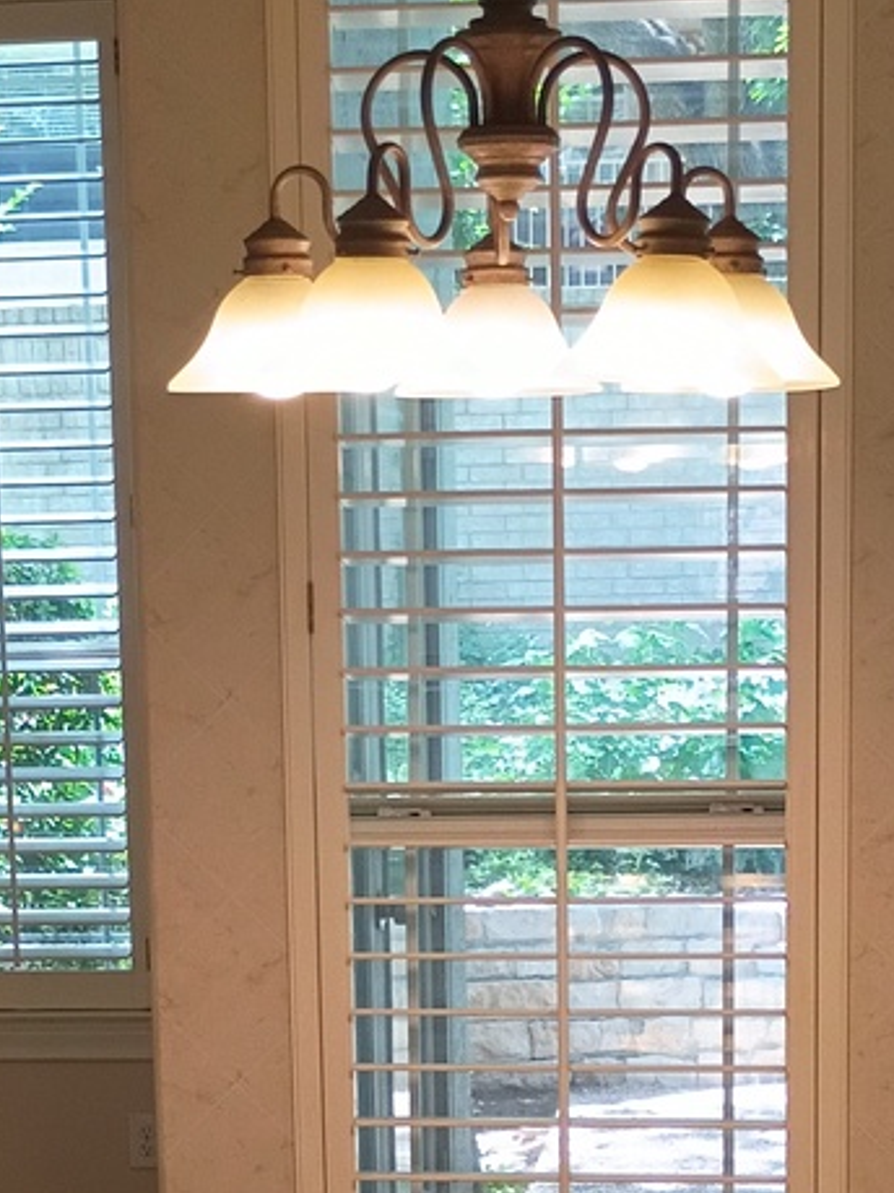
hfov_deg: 16.2
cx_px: 387
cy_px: 1118
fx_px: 3135
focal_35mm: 91
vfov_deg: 21.0
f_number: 1.8
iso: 235
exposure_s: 1/60
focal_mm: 4.27
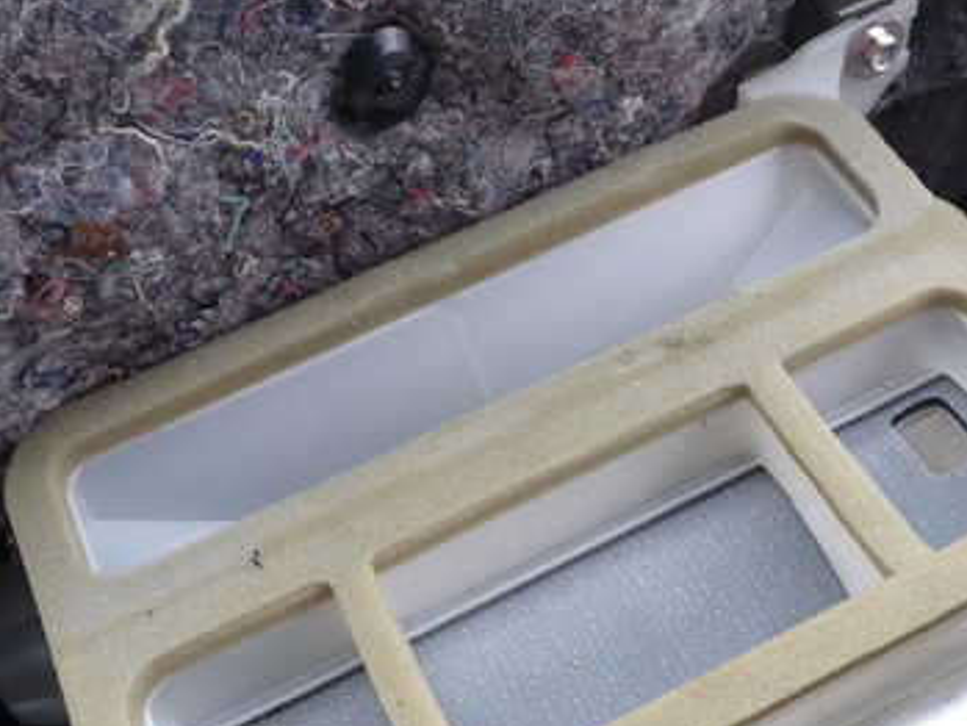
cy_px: 435
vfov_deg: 33.5
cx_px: 474
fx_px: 1202
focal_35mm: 43
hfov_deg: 43.8
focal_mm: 4.5
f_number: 2.8
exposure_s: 1/100
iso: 100
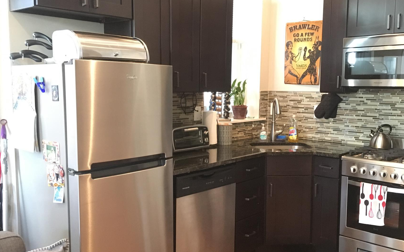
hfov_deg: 52.6
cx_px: 226
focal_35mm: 37
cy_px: 133
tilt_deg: -7.3
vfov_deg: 34.4
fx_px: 407
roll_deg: -1.6
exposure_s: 1/15
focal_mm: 4.15
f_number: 2.2
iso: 320
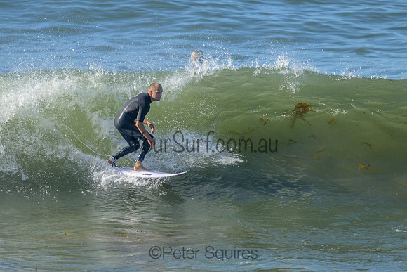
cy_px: 103
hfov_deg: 2.1
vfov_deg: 1.4
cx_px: 174
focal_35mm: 993
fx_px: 11227
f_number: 11
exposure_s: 1/2000
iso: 1400
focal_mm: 800
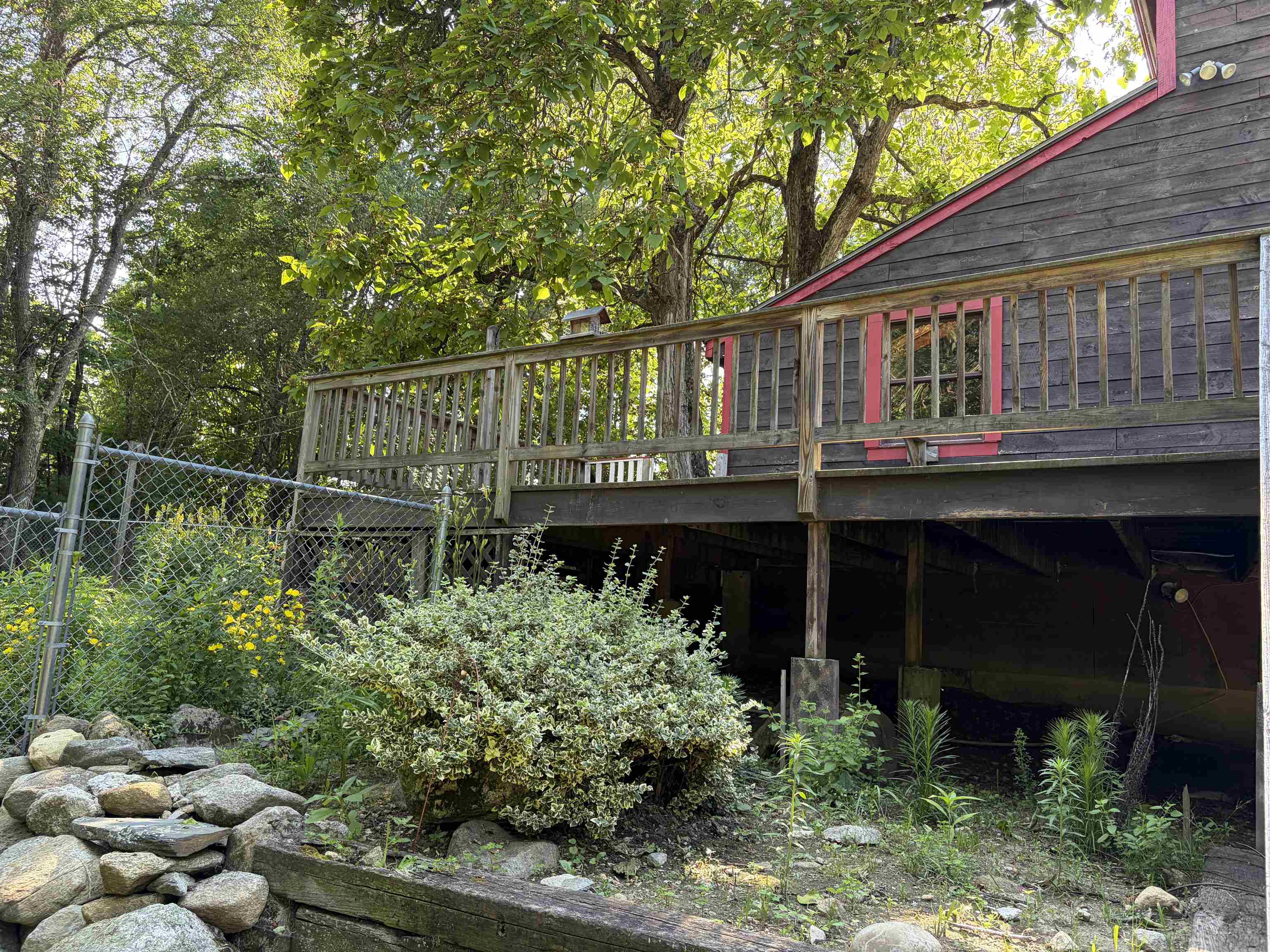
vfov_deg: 53.1
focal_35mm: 26
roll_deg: -3.4
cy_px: 476
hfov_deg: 67.3
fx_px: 954
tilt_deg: +10.2
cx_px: 635
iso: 80
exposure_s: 1/194
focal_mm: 5.96
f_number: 1.6
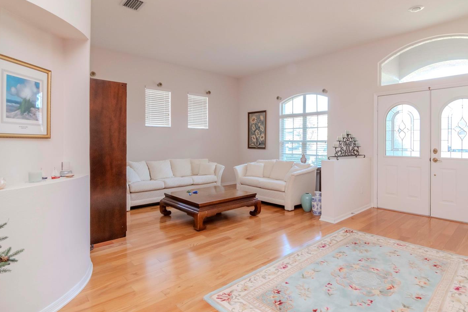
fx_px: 241
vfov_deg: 65.6
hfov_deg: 87.9
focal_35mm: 19
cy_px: 140
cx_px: 259
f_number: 13
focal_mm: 11
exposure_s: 1/20
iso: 1000
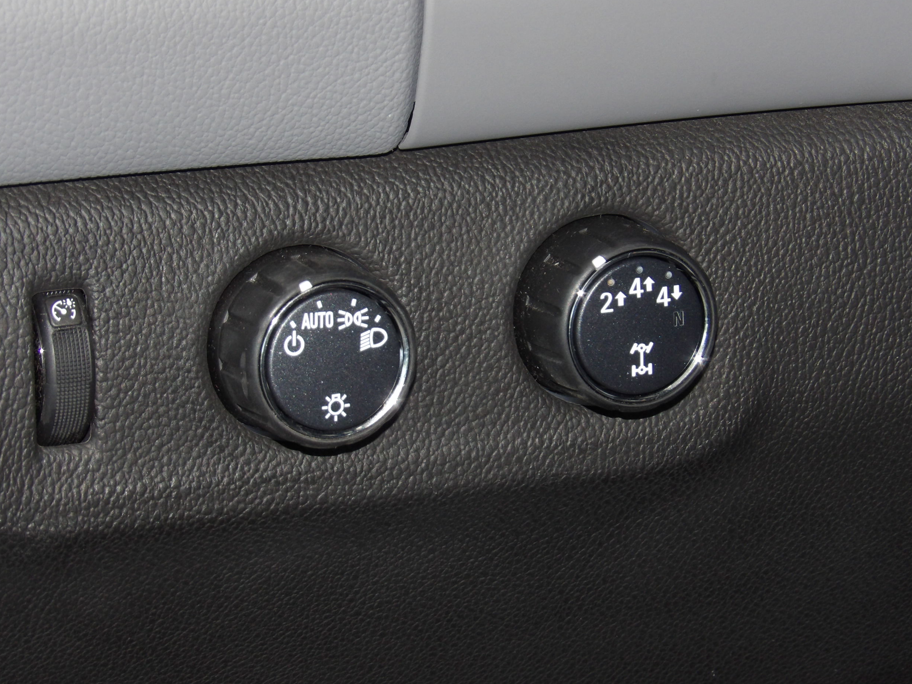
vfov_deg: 8.3
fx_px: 4690
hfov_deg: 11.1
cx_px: 464
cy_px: 331
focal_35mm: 178
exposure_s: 1/31
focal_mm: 30.2
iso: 200
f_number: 4.4
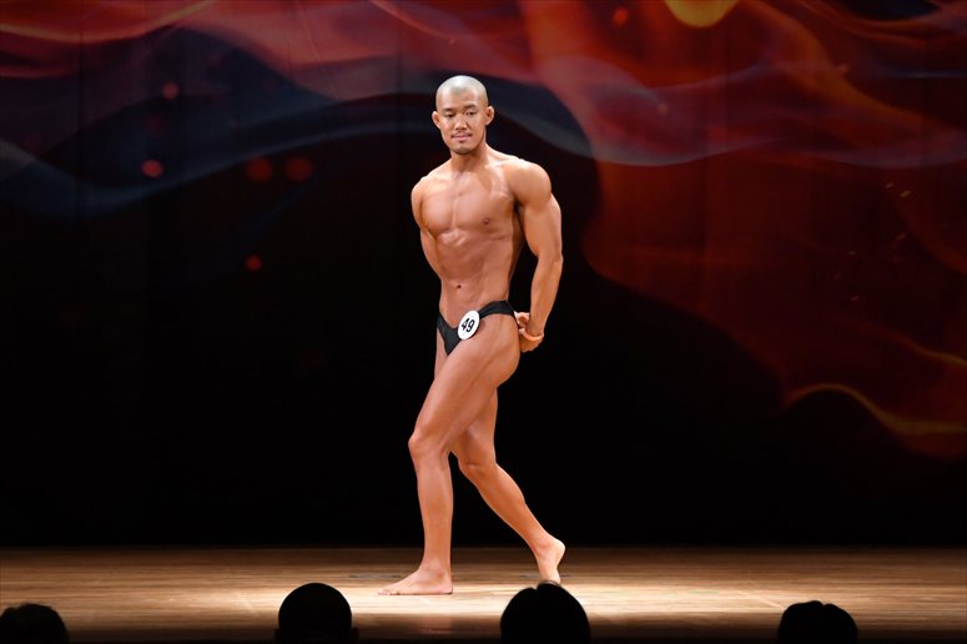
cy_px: 322
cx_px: 484
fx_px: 6041
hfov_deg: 9.2
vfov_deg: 6.1
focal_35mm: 225
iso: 4000
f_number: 5.6
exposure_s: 1/400
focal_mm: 150
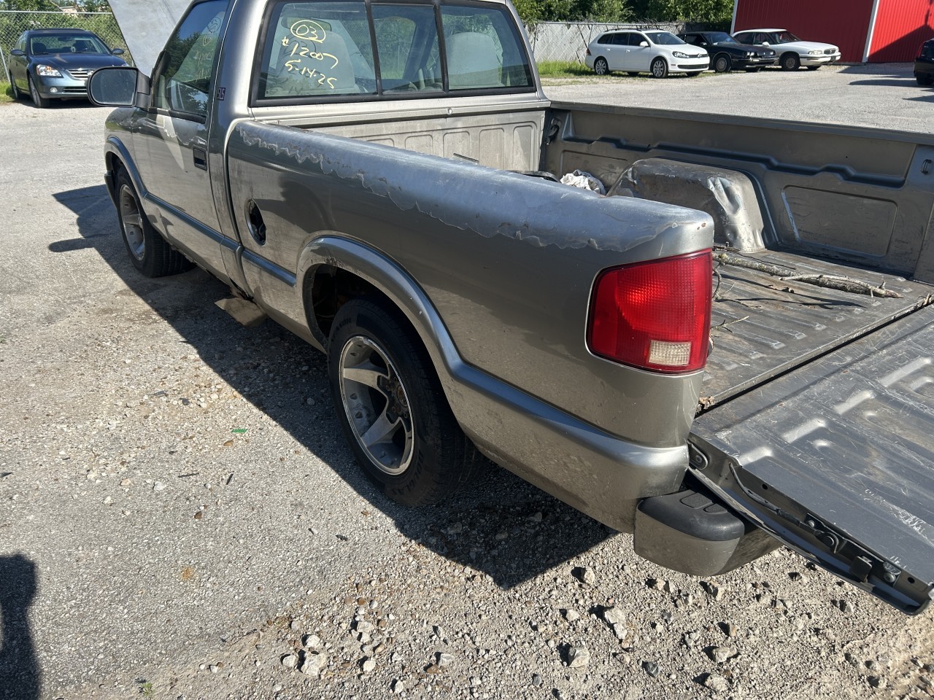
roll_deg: -0.3
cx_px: 467
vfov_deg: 53.1
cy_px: 350
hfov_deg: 67.3
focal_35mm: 26
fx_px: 702
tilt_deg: -22.3
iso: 50
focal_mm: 5.7
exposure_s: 1/2762
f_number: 1.5
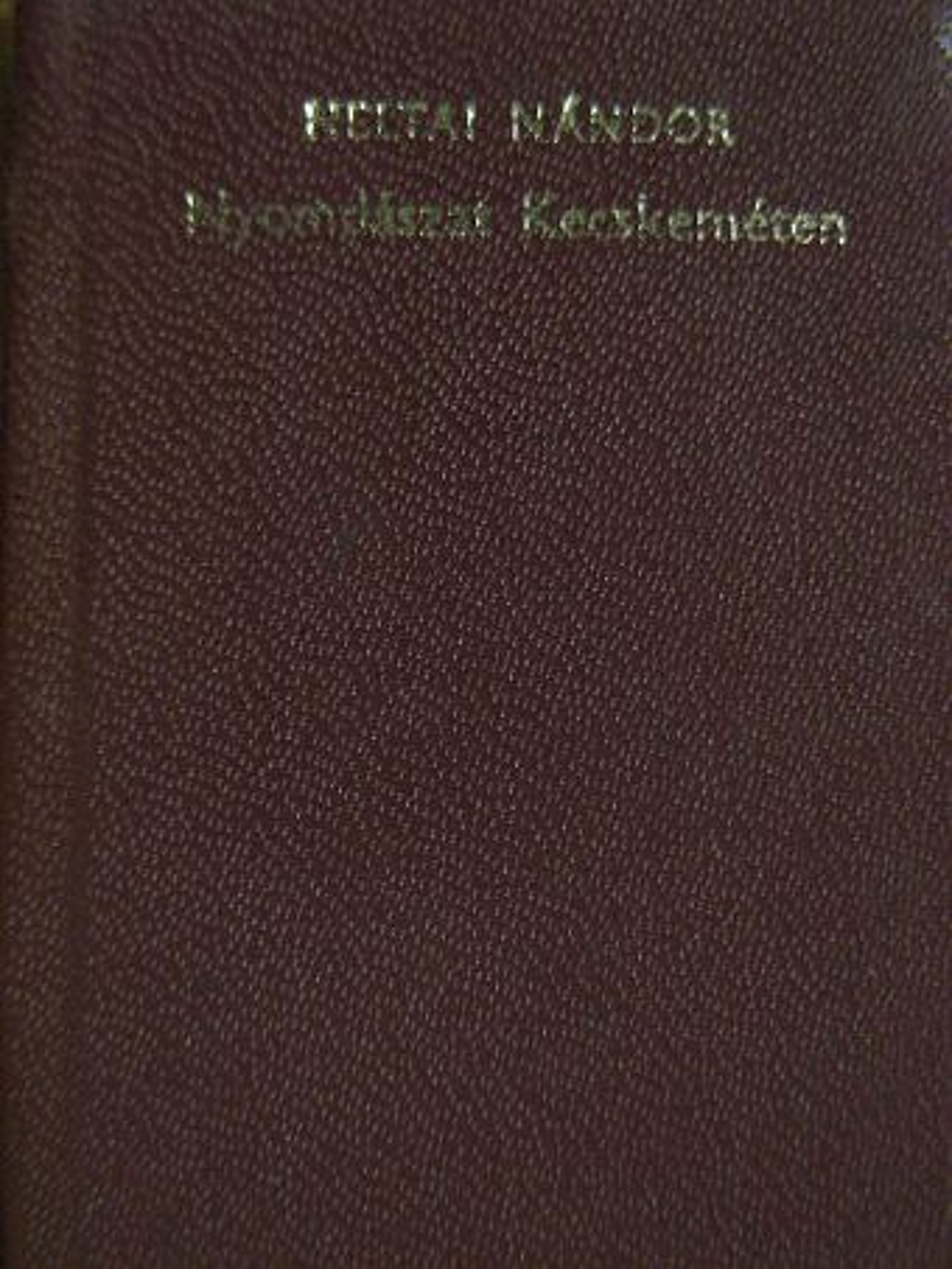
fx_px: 3189
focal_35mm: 87
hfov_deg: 17.0
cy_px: 634
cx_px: 476
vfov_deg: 22.5
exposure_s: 1/19.6
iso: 200
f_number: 3.5
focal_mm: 14.6
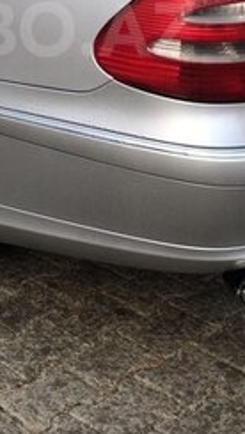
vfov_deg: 24.2
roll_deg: -0.8
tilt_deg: -13.1
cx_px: 12
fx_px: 981
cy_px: 29
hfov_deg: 14.1
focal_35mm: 85
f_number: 2.2
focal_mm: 4.15
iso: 32
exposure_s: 1/432
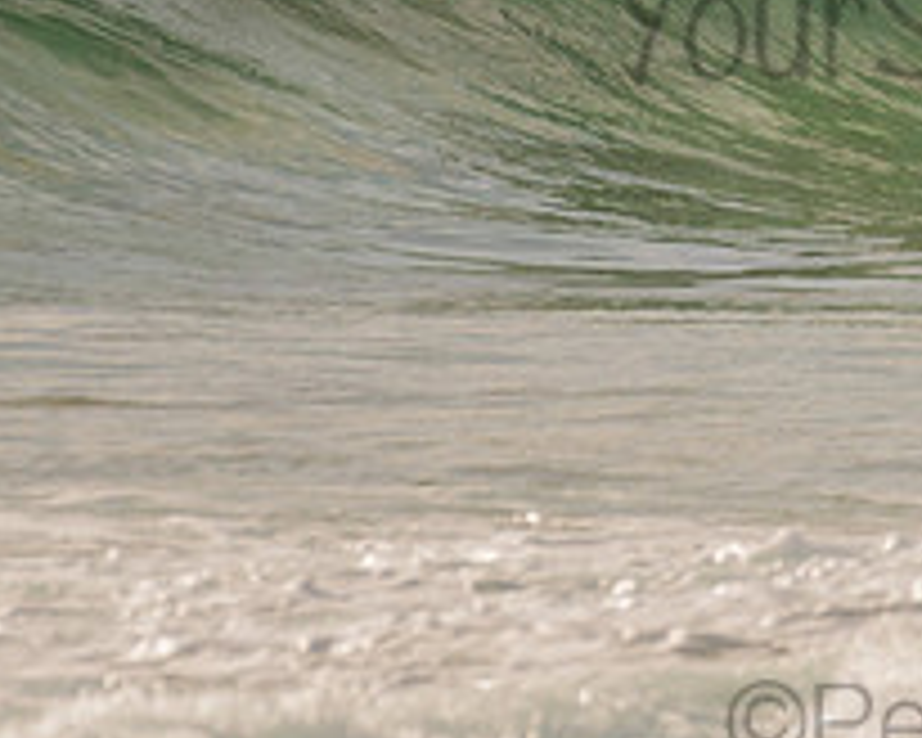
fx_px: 44424
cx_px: 1043
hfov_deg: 1.2
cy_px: -51
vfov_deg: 1.0
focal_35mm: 1628
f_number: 5.6
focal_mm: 500
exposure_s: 1/2000
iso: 140
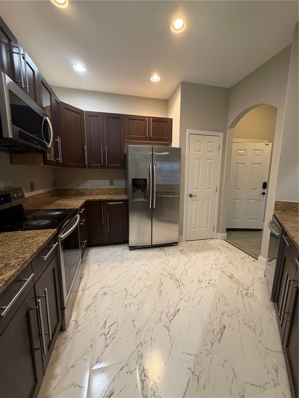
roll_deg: -0.2
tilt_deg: -8.8
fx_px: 161
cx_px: 150
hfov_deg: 85.7
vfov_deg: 102.1
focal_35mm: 14
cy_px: 199
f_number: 2.2
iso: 250
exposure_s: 1/60
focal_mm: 2.22
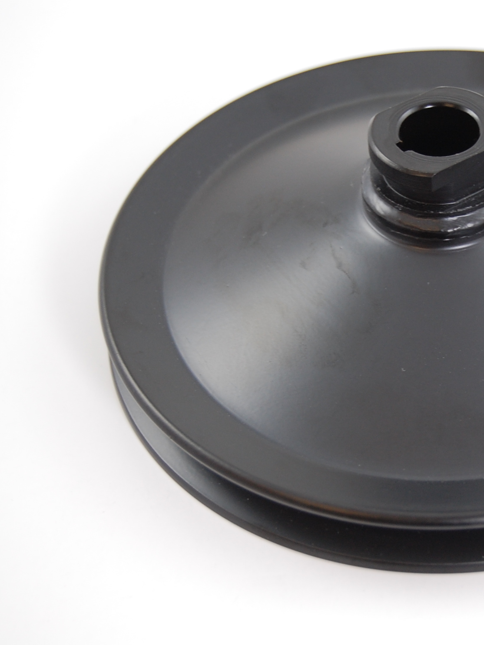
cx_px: 462
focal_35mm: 105
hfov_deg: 13.9
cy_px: 322
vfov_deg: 18.7
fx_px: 1957
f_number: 5.6
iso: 400
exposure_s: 1/60
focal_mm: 48
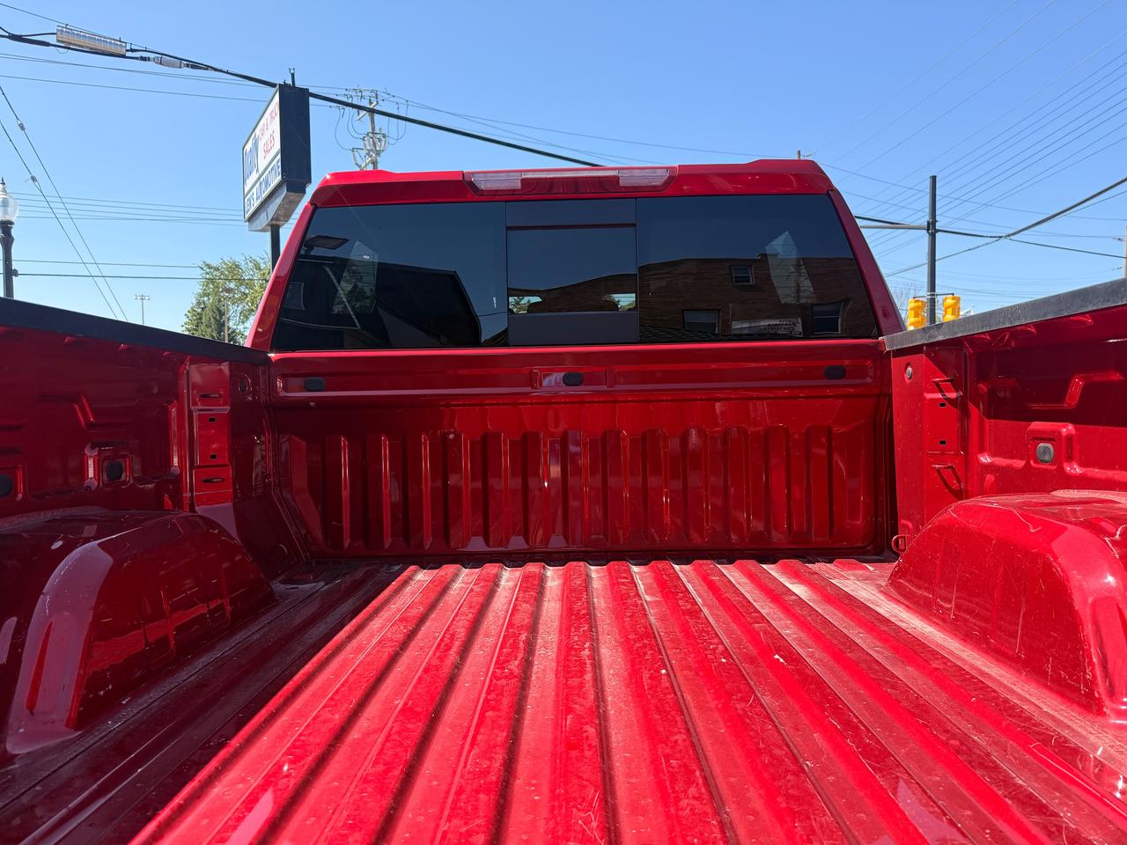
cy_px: 422
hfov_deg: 71.6
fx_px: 781
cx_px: 564
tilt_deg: -3.3
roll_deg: -0.2
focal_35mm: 24
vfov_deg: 56.8
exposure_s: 1/2110
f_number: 1.78
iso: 100
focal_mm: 6.76
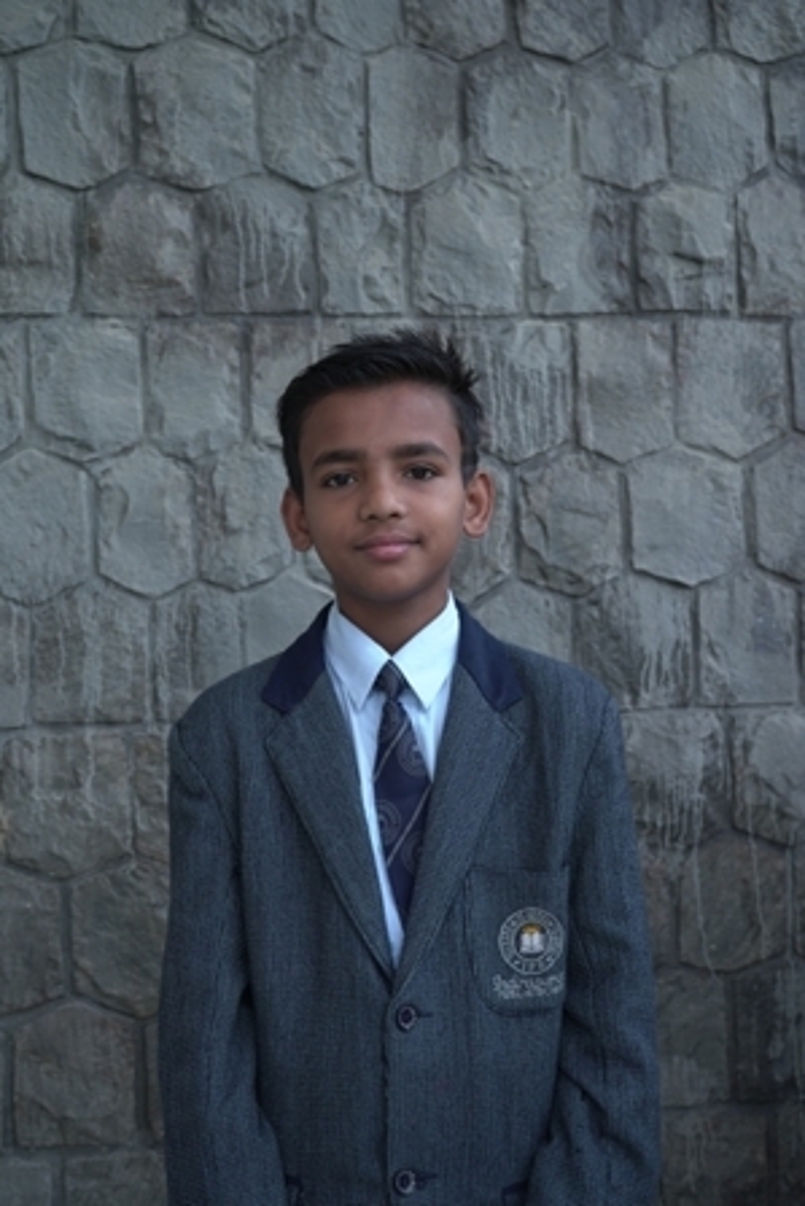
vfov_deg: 41.1
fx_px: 1609
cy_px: 603
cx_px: 402
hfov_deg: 28.1
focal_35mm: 48
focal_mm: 48
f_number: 7.1
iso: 400
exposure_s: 1/125
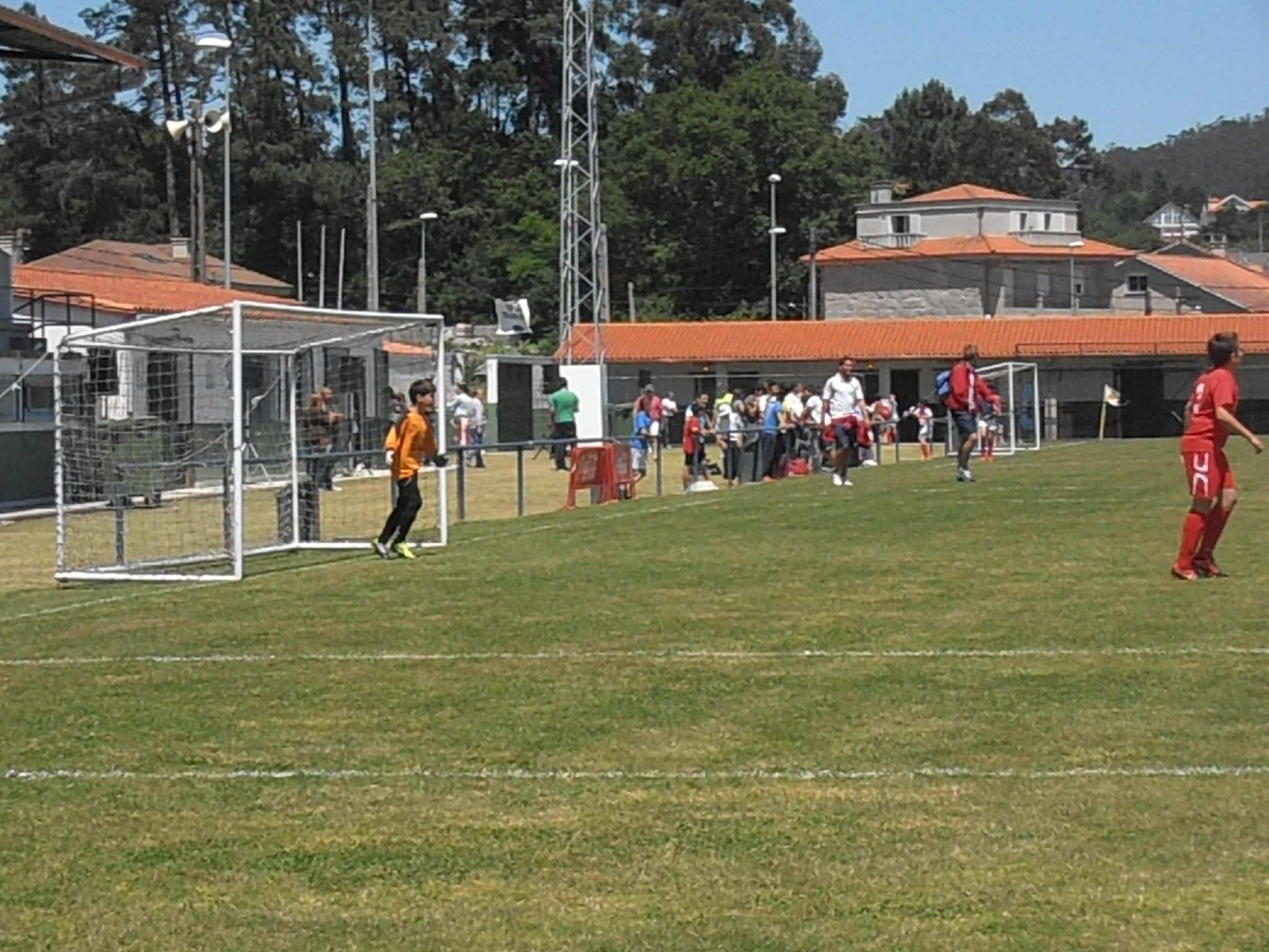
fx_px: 4069
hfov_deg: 17.7
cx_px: 634
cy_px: 476
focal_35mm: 111
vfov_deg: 13.3
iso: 400
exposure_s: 1/320
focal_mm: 19.64
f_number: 14
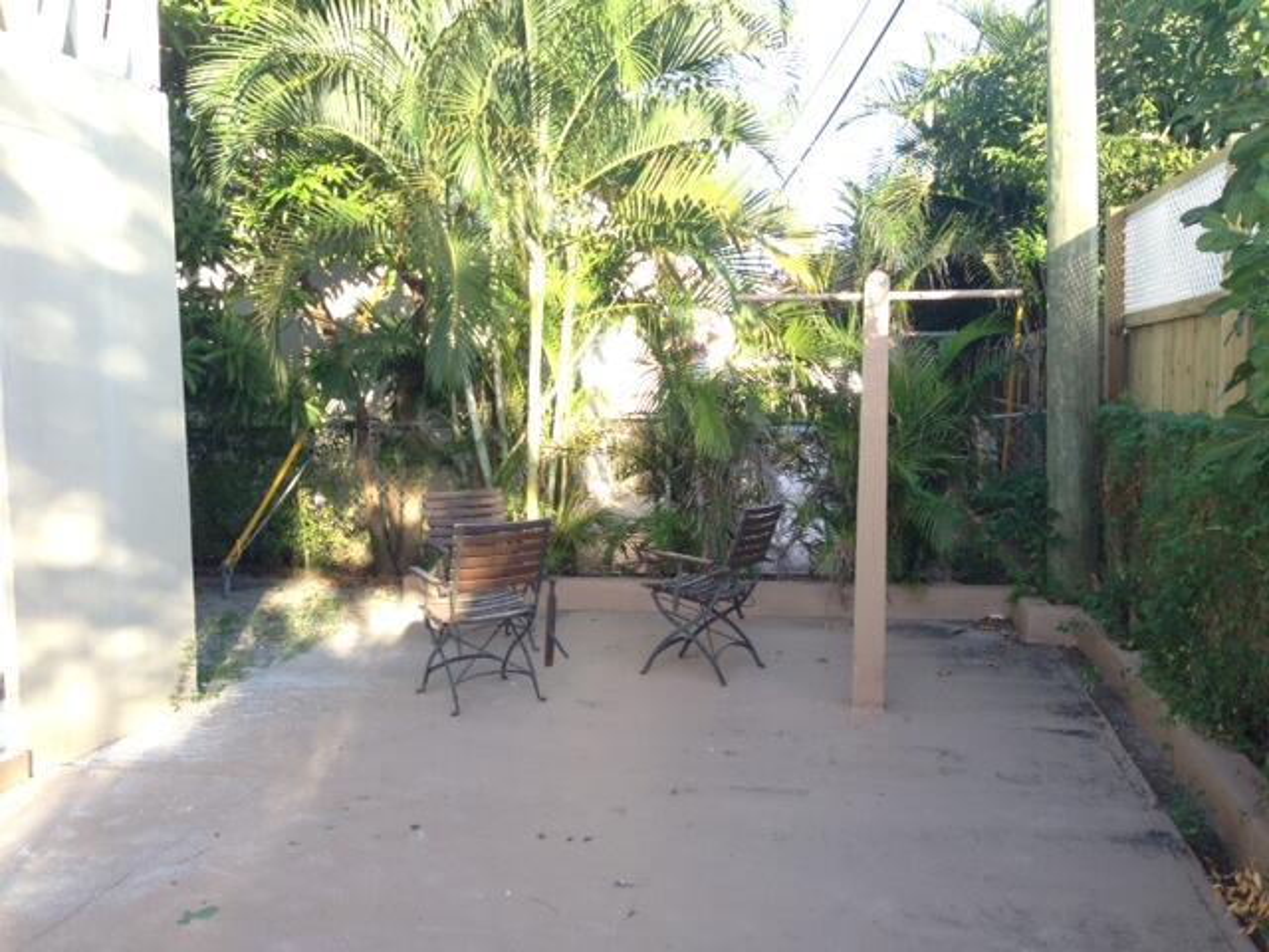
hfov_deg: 55.4
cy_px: 476
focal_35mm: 33
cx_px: 634
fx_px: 1210
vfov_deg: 42.9
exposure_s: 1/125
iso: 50
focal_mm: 4.12
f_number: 2.4
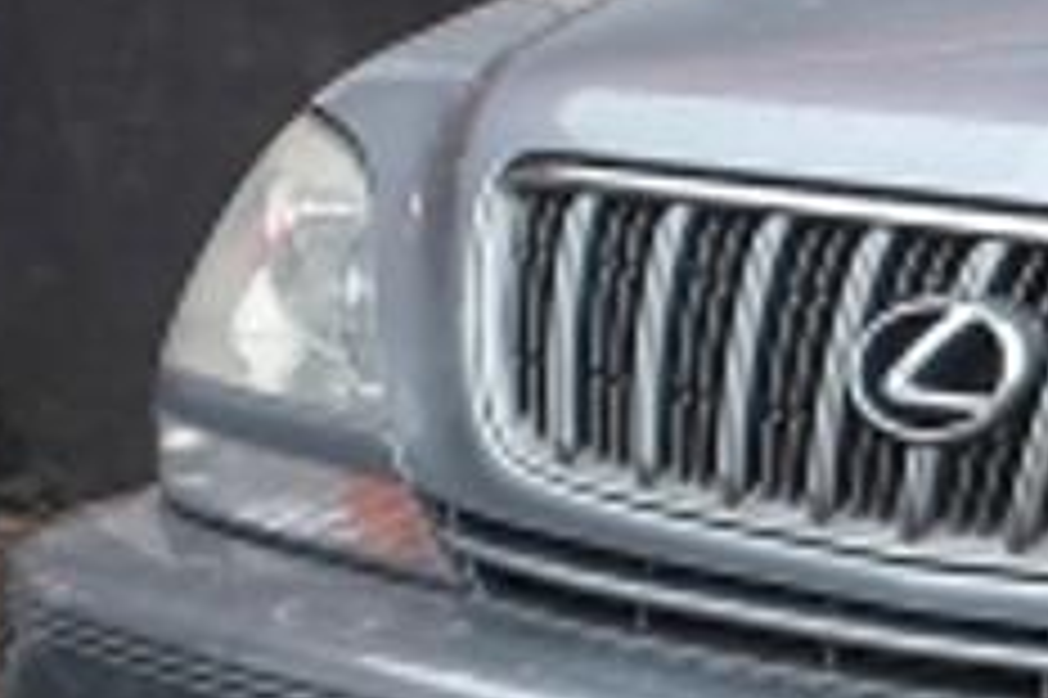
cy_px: 54
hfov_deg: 9.8
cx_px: 1948
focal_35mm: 198
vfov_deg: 6.9
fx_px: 5760
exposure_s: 1/20
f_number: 4
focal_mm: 24
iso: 200
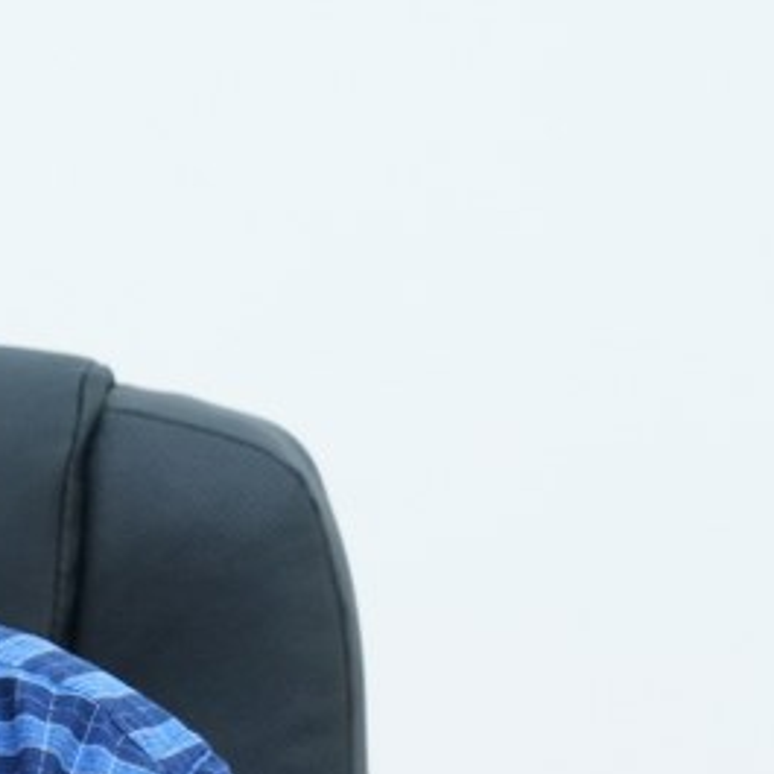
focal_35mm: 345
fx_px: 8727
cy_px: 904
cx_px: -461
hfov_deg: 5.0
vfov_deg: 5.1
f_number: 4
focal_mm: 70
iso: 2000
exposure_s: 1/200
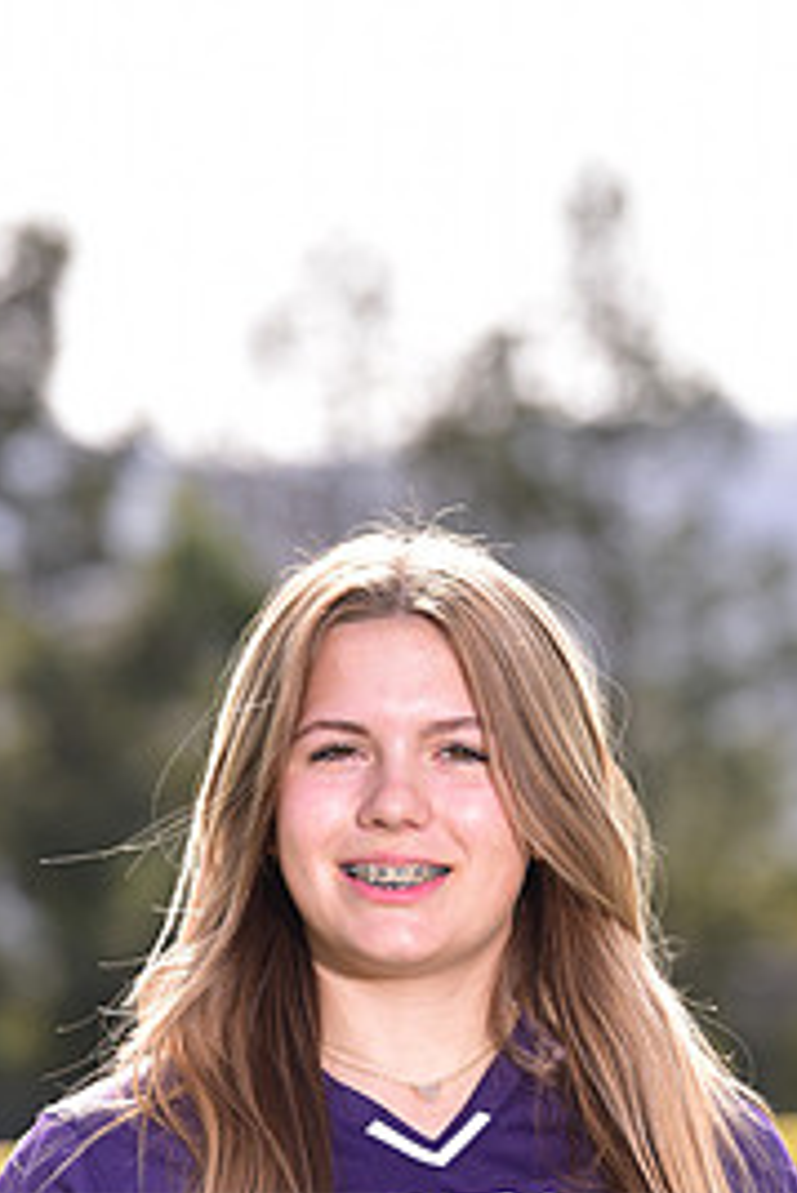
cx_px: 568
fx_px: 11143
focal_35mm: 336
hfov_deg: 4.1
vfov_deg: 6.1
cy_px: 1255
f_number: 5
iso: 80
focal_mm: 155
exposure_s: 1/250
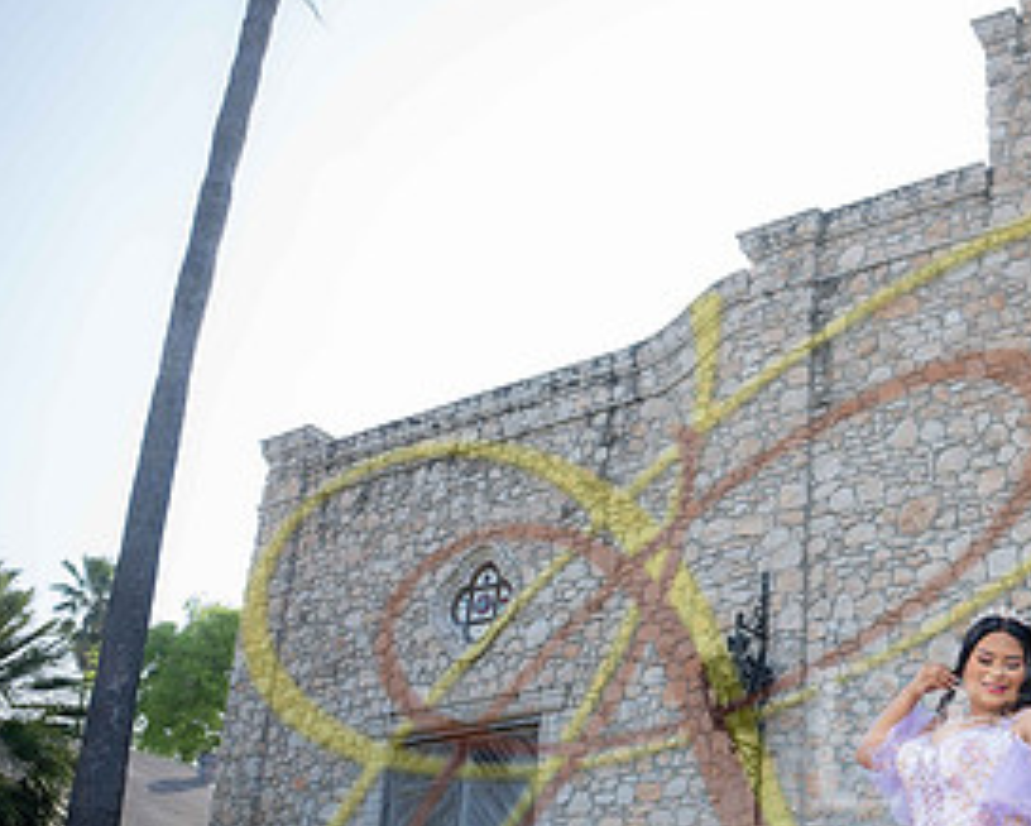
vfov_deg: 36.2
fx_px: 1221
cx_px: 970
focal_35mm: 40
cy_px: 657
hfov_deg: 41.3
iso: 125
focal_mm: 20
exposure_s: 1/800
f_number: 2.8
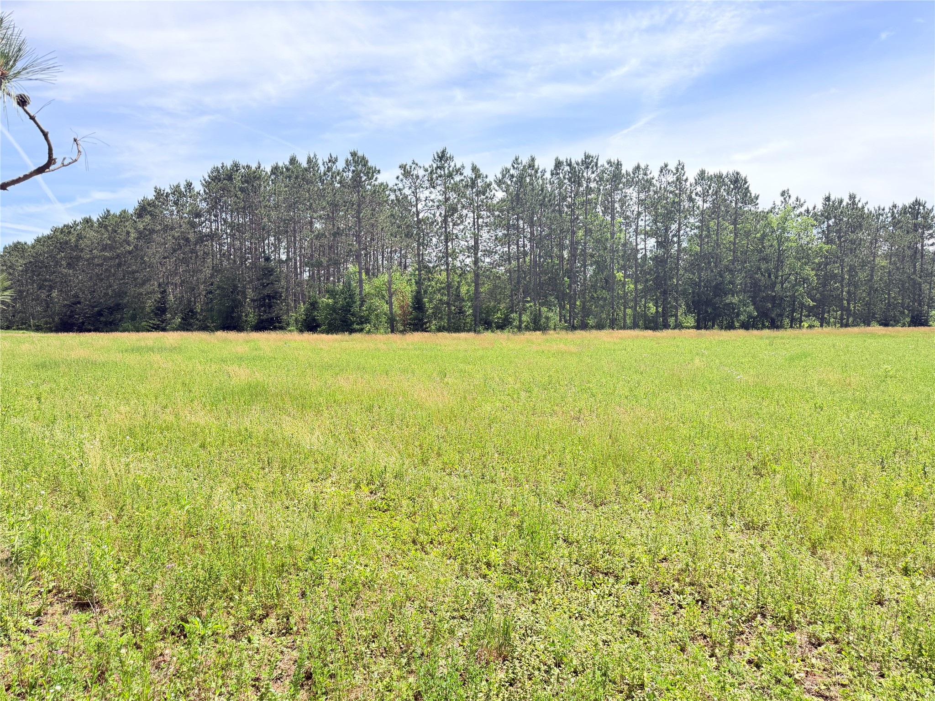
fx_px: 648
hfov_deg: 71.6
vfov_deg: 56.8
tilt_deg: -1.6
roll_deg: -0.3
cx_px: 468
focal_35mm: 24
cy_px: 350
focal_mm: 6.76
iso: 100
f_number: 1.78
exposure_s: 1/2370
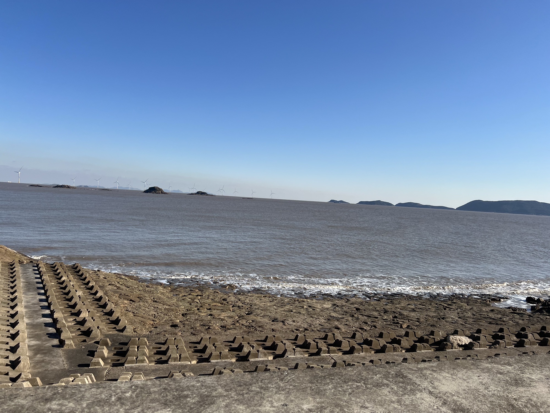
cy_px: 206
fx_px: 413
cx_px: 275
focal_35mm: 26
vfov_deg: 53.1
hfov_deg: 67.3
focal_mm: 5.7
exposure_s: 1/6211
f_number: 1.5
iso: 50
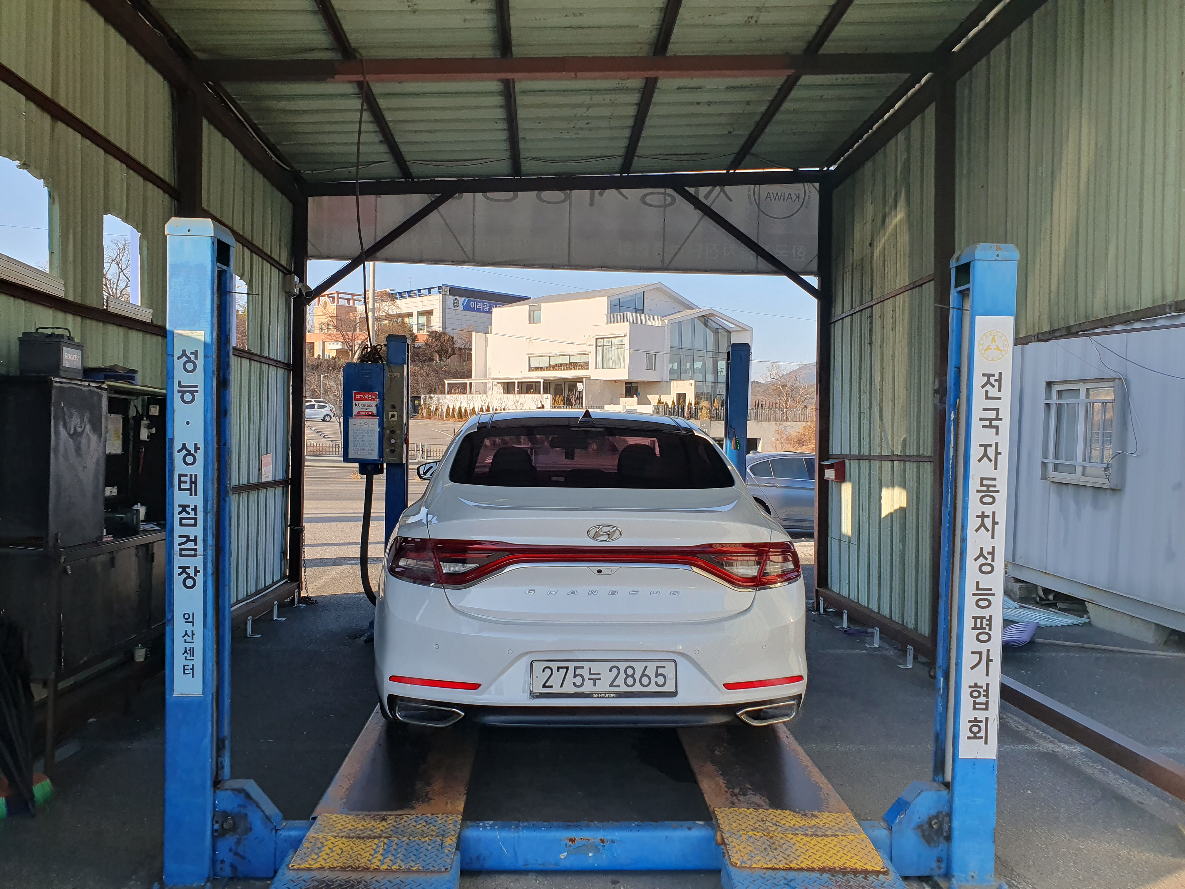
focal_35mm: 26
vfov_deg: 53.1
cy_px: 444
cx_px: 592
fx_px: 890
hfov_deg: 67.3
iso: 50
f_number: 2.4
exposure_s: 1/668
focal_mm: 4.32
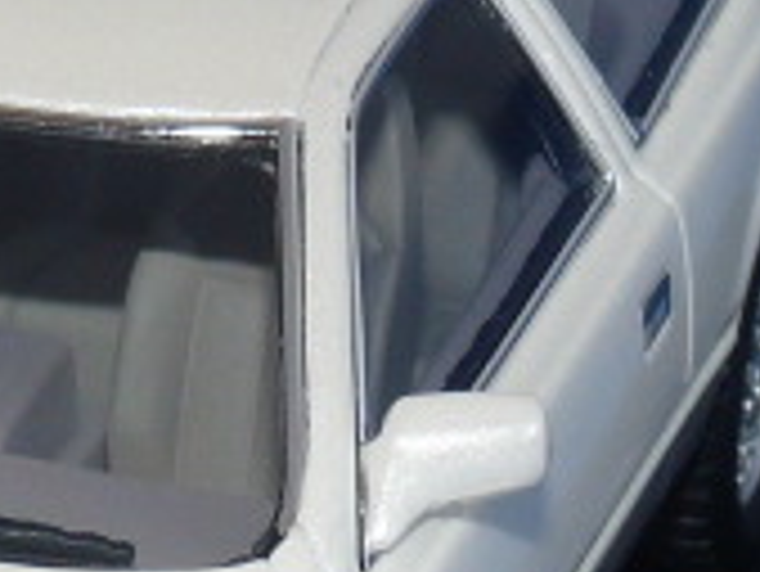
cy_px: 604
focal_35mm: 450
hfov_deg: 4.4
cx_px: -112
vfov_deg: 3.3
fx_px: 9887
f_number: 4
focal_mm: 11.9
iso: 100
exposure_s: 1/40
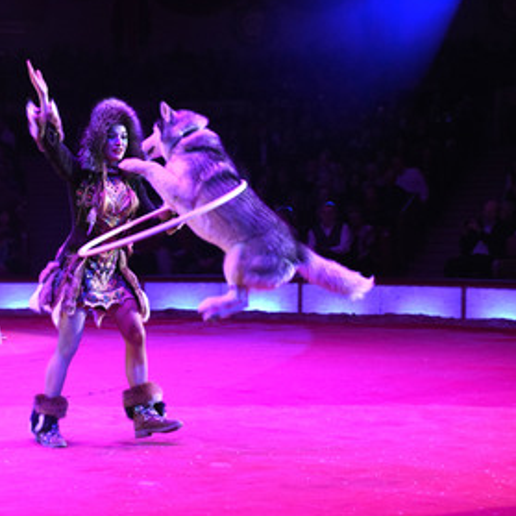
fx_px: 1181
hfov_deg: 24.5
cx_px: 151
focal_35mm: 70
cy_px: 266
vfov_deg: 24.7
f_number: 6.3
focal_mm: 34
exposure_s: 1/160
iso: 2500
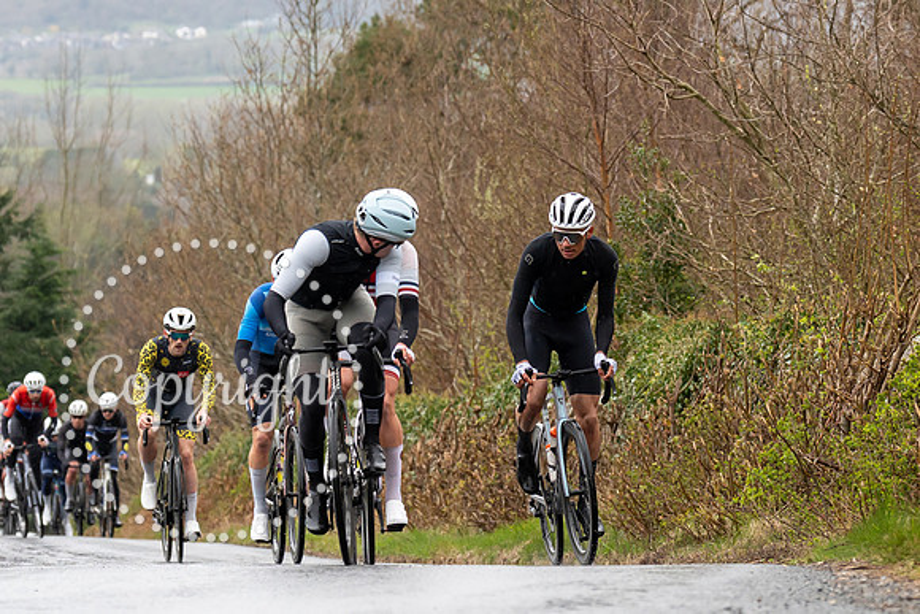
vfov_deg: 5.8
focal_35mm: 236
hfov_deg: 8.7
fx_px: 6027
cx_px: 526
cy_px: 242
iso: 640
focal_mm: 113
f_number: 4
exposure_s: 1/1000
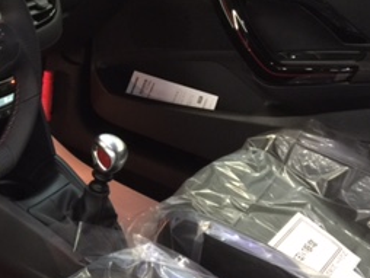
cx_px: -74
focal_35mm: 73
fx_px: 781
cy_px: 154
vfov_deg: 20.2
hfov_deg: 24.2
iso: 80
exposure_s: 1/4
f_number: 2.2
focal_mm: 4.15
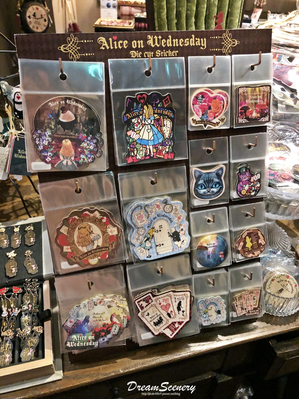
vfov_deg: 63.4
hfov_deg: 49.7
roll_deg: -1.9
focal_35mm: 28
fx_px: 322
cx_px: 150
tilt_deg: -39.0
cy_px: 200
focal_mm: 3.99
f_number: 1.8
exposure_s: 1/4
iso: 100
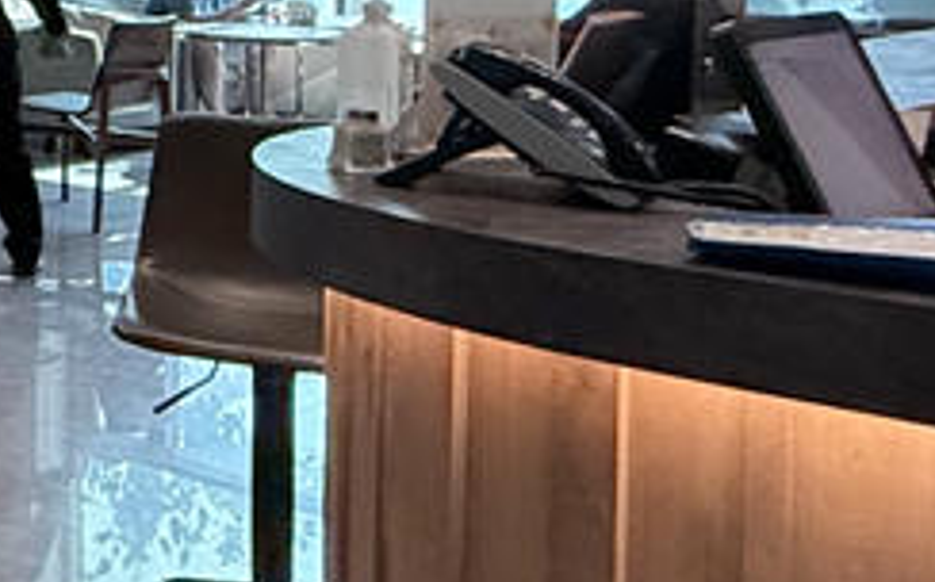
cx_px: -920
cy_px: -65
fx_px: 1858
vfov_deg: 17.2
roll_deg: +0.2
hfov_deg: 18.6
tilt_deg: -2.3
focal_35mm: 73
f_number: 2.2
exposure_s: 1/120
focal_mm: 2.22
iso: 640
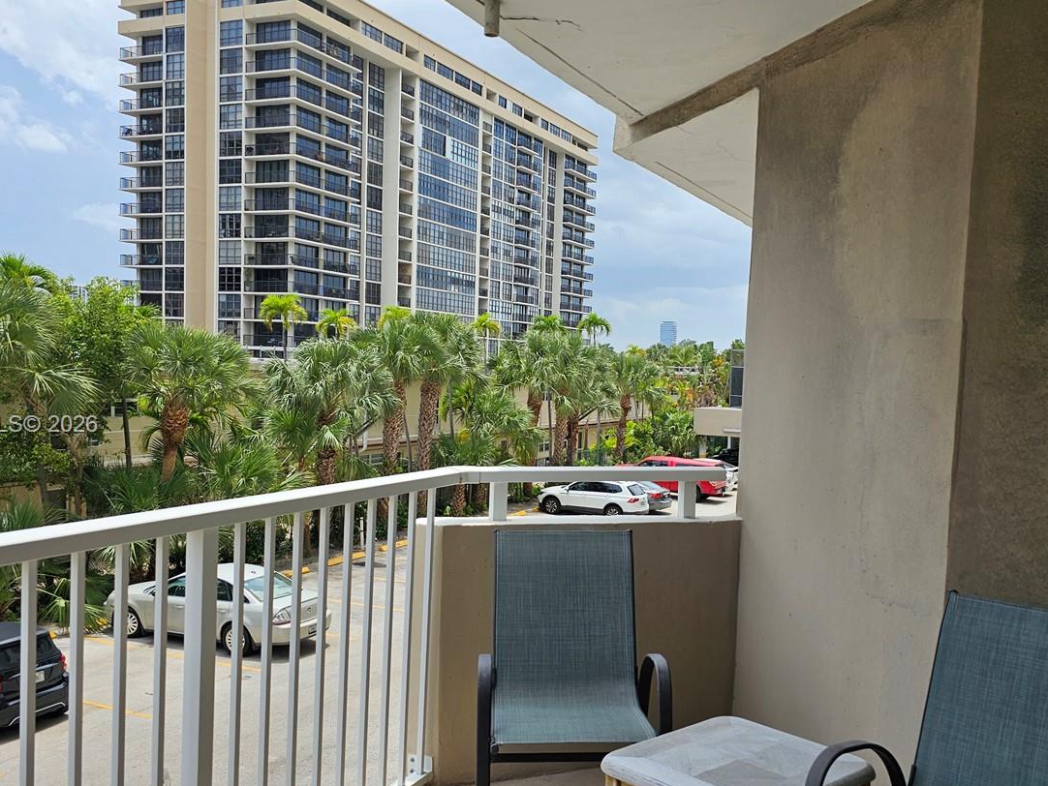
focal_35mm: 34
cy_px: 426
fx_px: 1030
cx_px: 571
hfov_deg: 53.9
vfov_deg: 41.8
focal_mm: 6.3
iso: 10
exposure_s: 1/574
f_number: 1.7
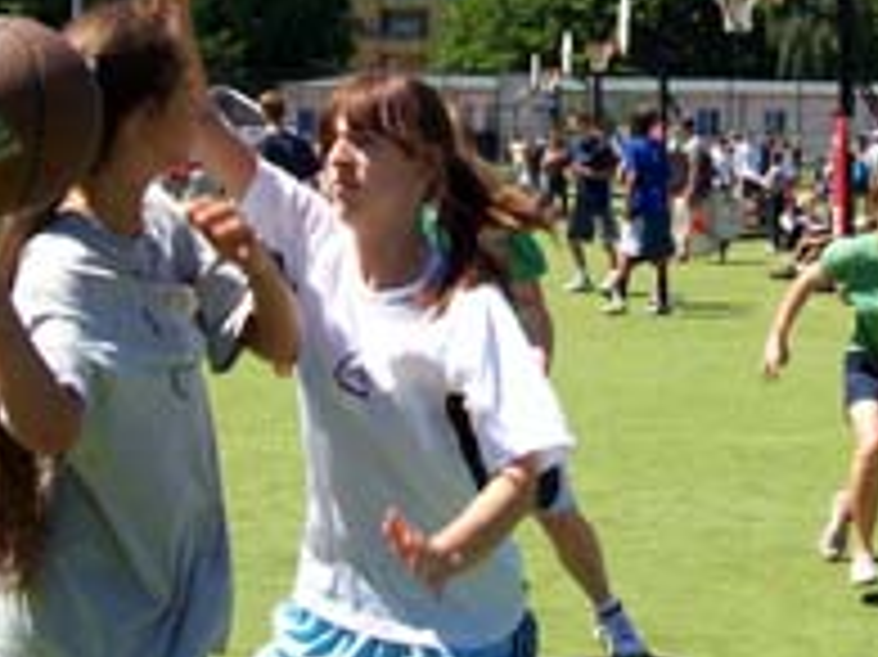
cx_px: 626
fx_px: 2459
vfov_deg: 14.9
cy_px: -14
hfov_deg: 20.1
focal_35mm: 97
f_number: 5.6
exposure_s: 1/299
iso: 80
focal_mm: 7
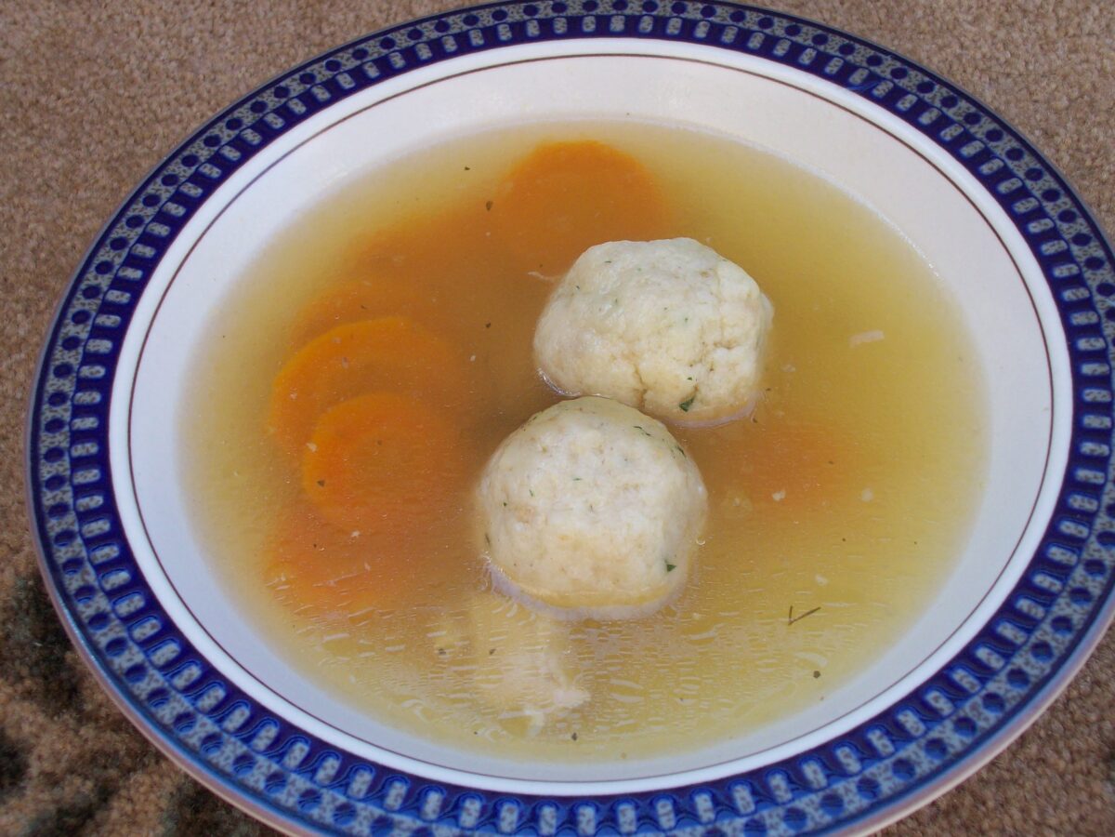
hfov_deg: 34.3
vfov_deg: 26.1
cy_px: 418
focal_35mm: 56
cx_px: 558
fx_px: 1804
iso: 80
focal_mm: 9.4
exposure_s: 1/111
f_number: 3.4
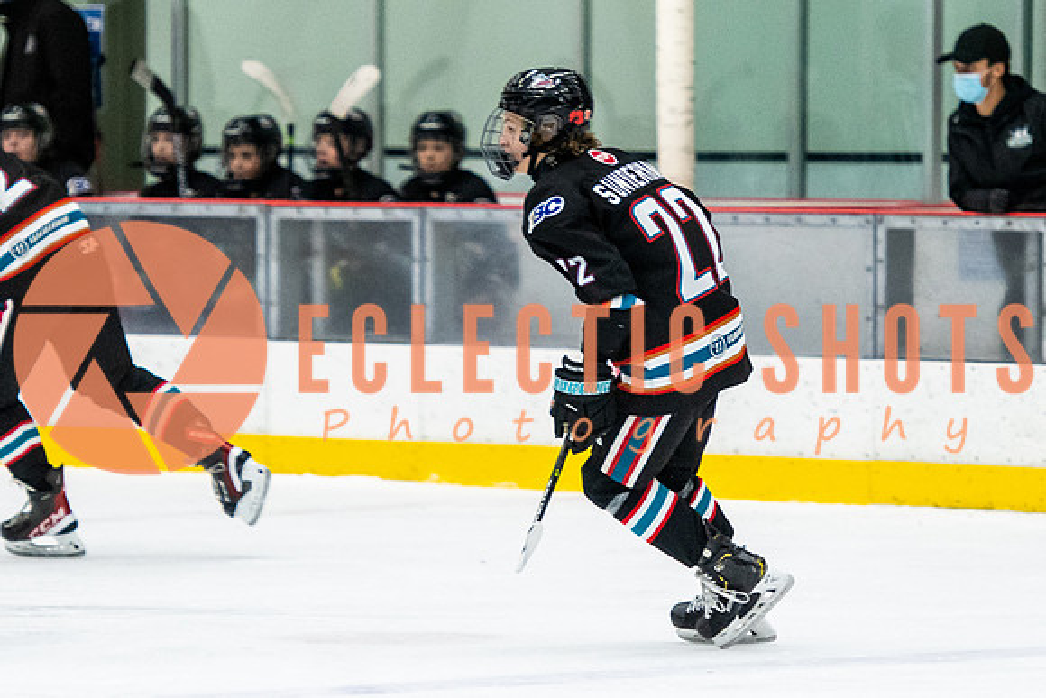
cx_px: 606
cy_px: 274
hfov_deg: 5.9
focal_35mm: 351
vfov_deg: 3.9
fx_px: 10196
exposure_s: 1/640
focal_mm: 140
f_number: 2.8
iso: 2000
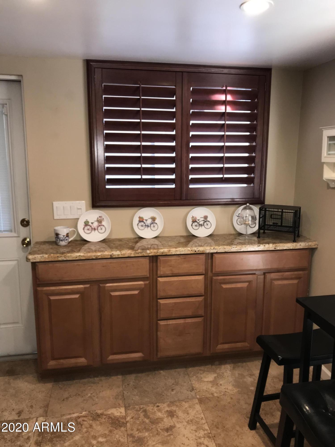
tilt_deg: -8.3
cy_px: 224
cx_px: 168
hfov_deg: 49.7
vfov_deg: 63.4
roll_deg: +0.5
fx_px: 361
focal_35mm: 28
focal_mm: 3.99
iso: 40
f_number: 1.8
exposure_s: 1/30
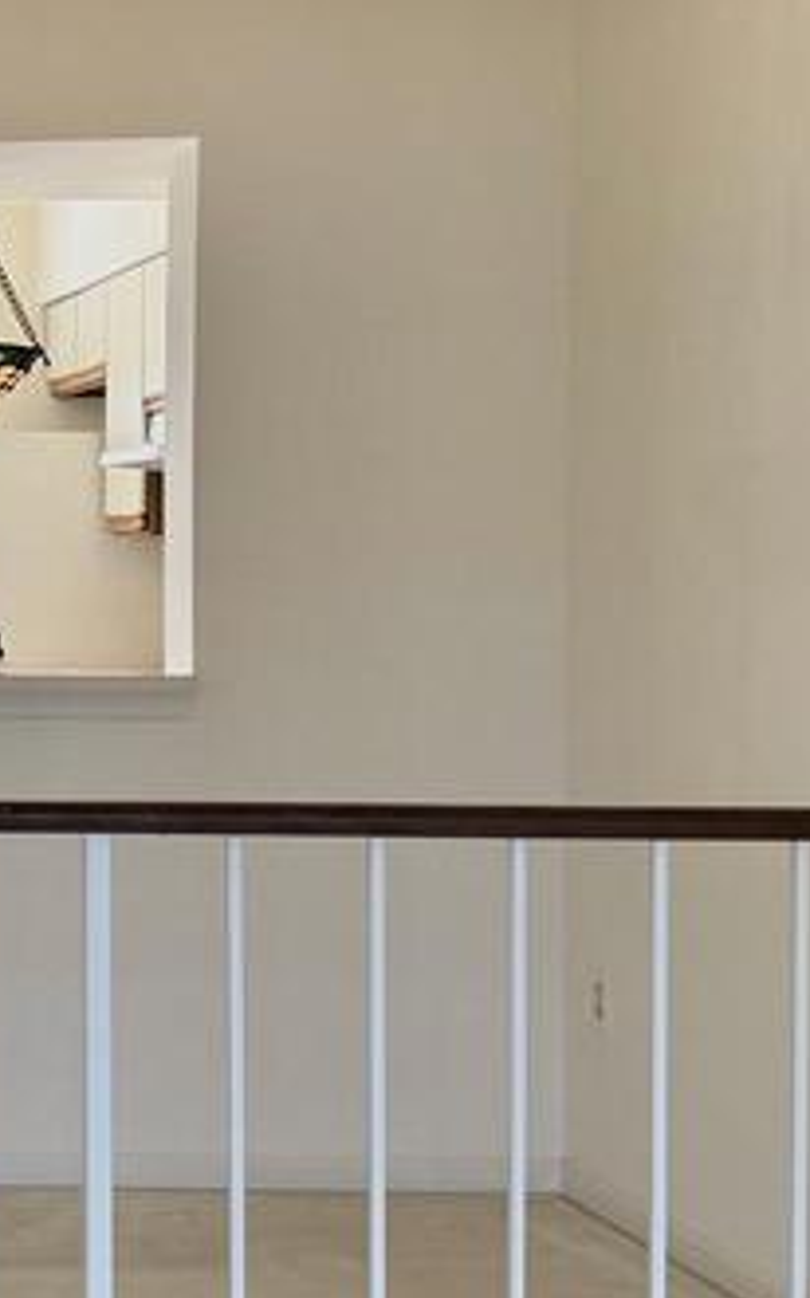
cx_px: -488
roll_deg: -0.4
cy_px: 586
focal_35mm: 79
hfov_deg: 15.0
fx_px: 2793
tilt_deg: -1.0
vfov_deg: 26.1
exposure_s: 1/224
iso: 160
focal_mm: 6.76
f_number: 1.78
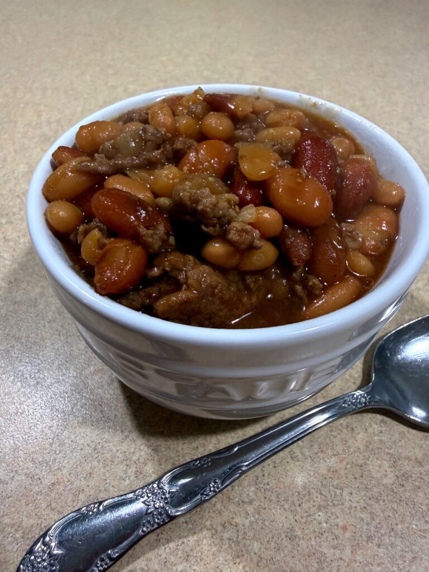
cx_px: 214
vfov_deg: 71.6
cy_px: 286
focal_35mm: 24
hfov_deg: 56.8
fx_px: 397
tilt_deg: -43.0
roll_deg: -1.8
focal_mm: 2.22
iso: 250
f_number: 2.2
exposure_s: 1/60
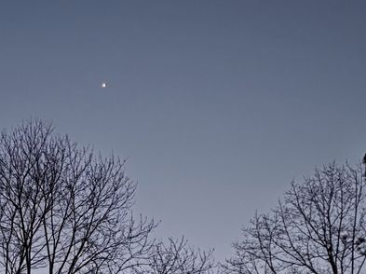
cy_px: 297
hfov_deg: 24.8
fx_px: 792
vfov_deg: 18.9
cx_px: 0
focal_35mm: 75
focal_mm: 6.3
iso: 800
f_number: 1.7
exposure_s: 1/5.29
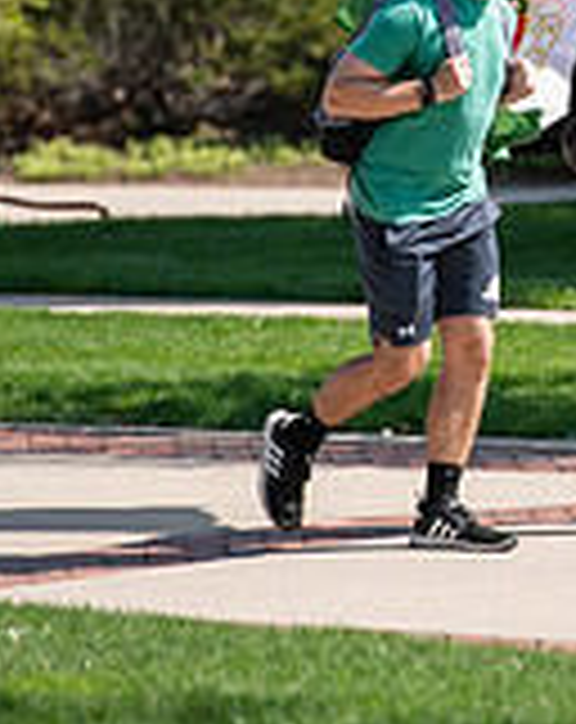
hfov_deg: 2.3
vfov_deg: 2.9
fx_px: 14503
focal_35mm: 678
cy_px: 65
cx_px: 742
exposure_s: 1/400
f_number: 4
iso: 64
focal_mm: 200
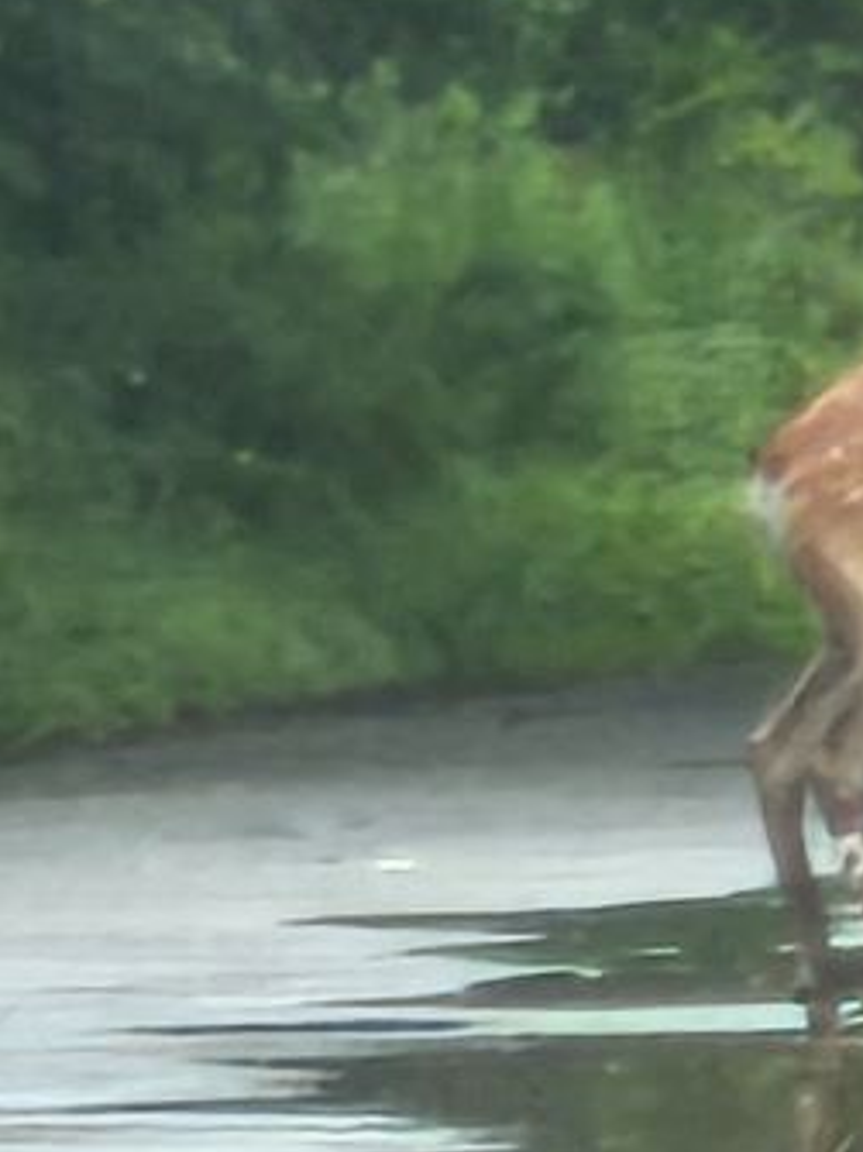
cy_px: 640
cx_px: 939
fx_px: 58142
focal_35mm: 1748
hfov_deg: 0.9
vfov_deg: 1.1
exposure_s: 1/99.9
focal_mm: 8.8
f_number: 2
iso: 160
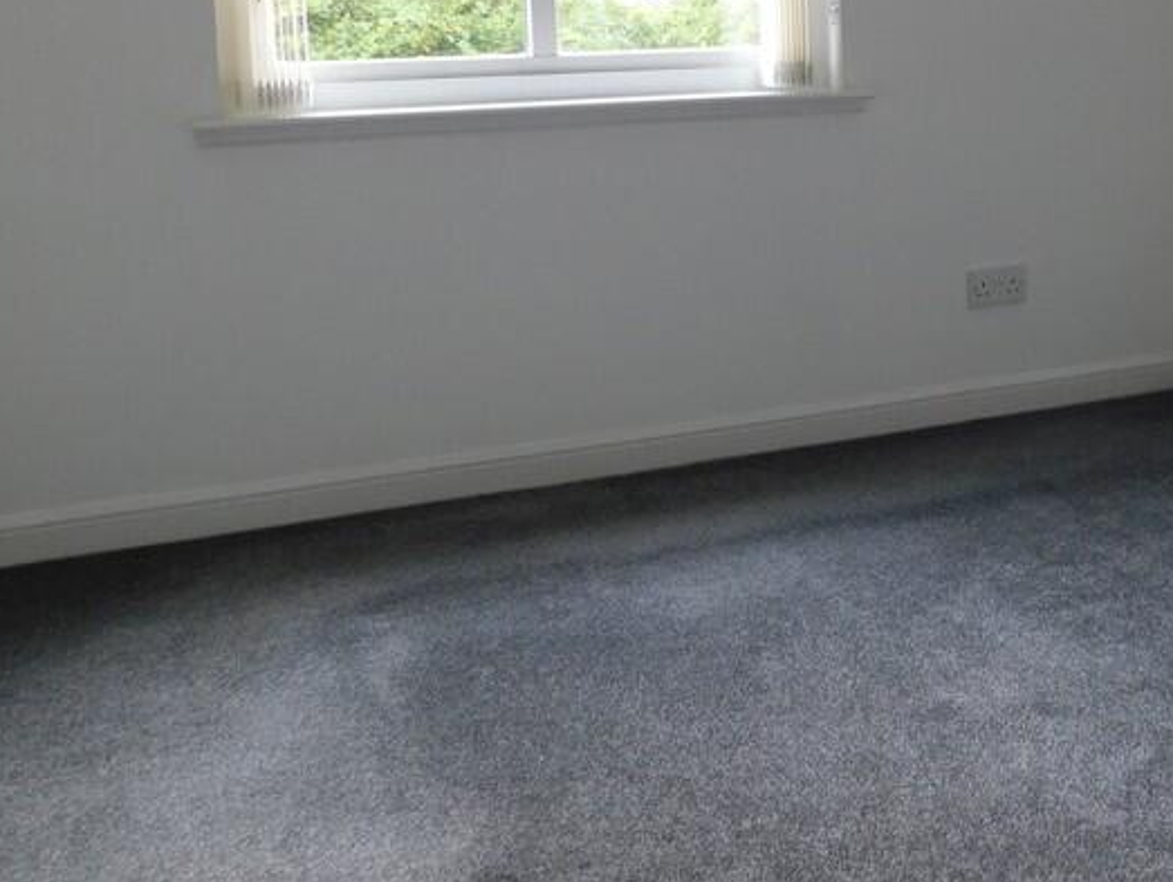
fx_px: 1526
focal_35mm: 45
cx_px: 911
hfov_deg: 40.6
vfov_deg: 31.3
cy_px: 168
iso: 125
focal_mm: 4
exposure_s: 1/30
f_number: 3
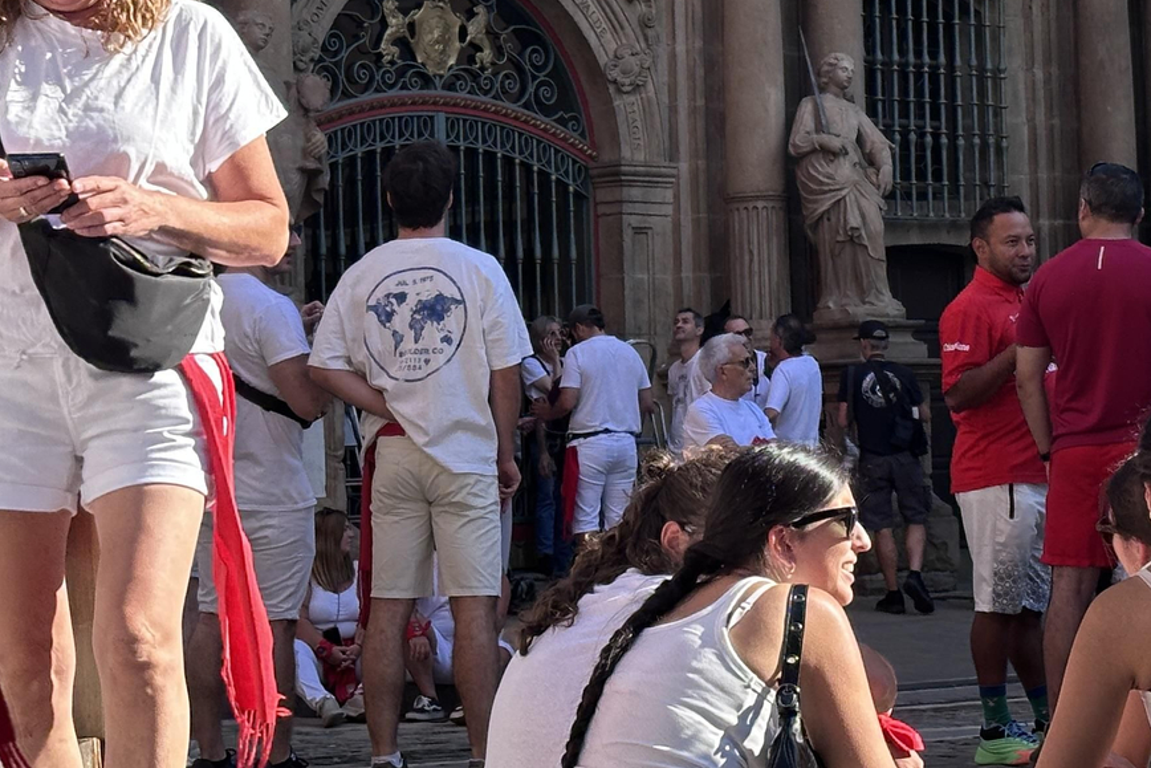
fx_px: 3677
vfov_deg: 11.9
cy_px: 164
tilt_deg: +4.4
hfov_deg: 17.7
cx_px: 776
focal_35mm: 115
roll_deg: +2.6
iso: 64
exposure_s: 1/1289
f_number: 1.78
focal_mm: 6.86
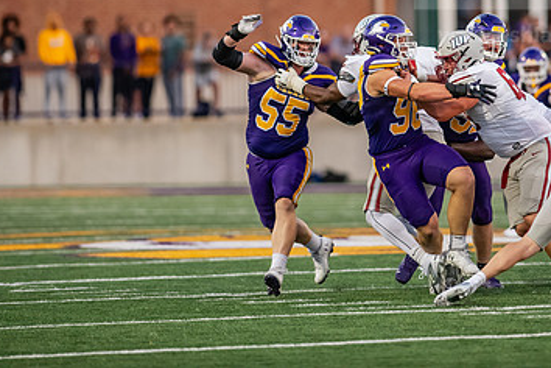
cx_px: 367
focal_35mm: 492
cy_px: 68
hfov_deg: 4.2
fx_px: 7530
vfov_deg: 2.8
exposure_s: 1/1000
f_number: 3.2
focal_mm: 300
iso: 3200
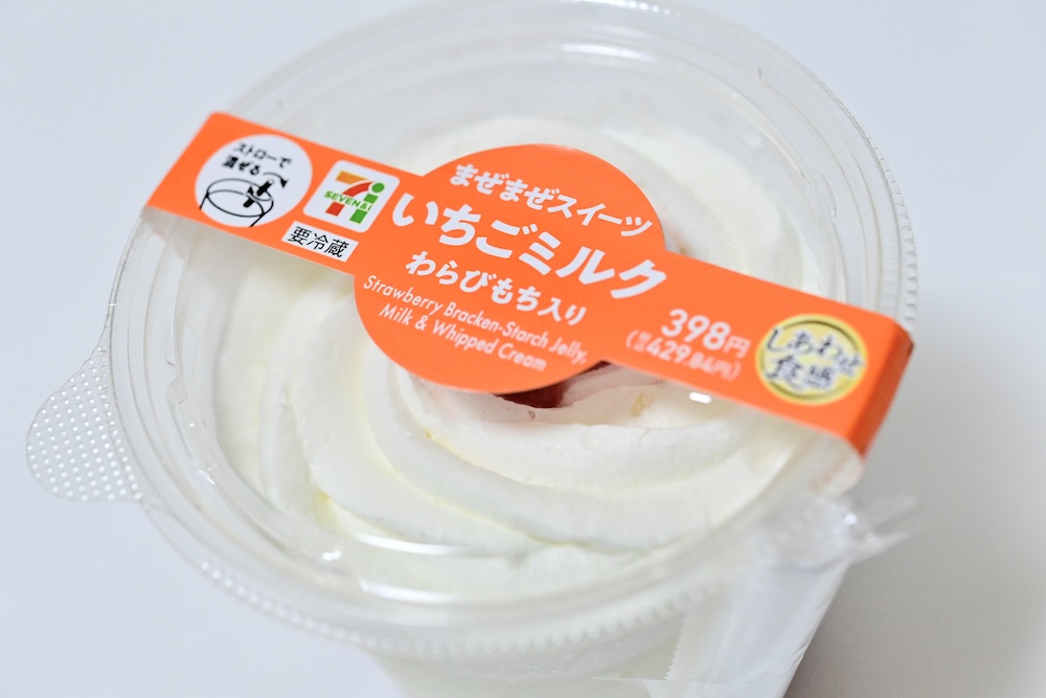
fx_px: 1743
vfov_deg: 22.6
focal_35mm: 60
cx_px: 523
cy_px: 349
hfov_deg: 33.4
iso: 6400
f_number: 5.6
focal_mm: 60
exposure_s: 1/250
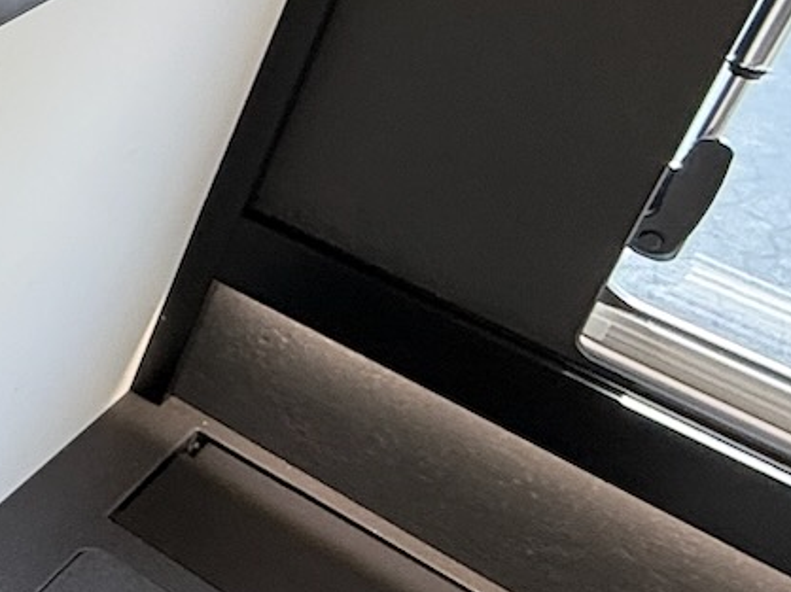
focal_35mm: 67
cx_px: -876
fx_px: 1530
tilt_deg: -21.2
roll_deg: -1.9
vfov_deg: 20.0
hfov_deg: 17.7
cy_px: -191
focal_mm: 2.22
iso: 125
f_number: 2.2
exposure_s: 1/99
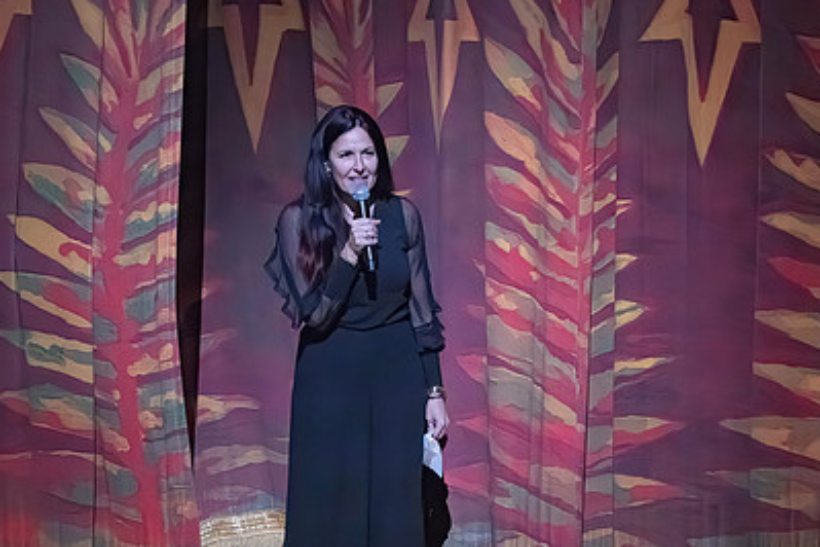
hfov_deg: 6.5
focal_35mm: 315
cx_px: 501
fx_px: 7174
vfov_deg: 4.4
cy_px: 356
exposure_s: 1/400
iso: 16000
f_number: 11
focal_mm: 200
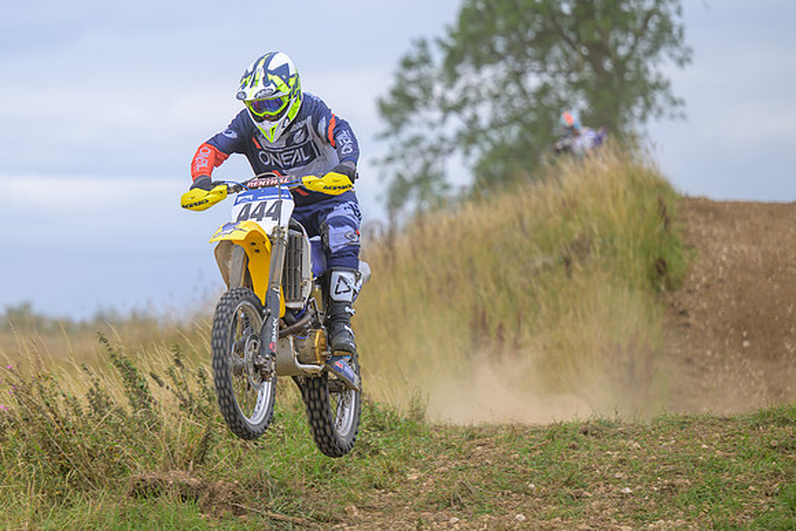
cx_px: 248
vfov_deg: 6.1
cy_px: 265
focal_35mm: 227
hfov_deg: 9.1
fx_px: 5014
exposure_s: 1/500
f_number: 2.8
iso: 64
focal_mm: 150
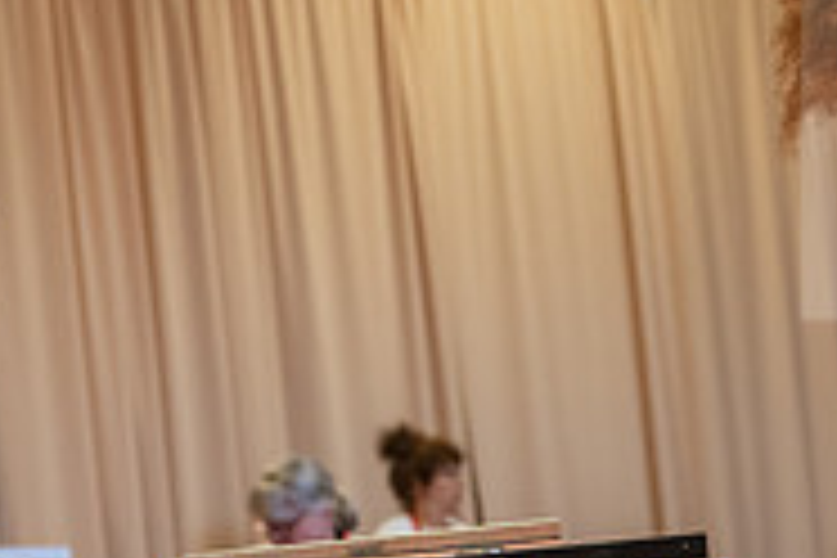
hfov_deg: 13.1
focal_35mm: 156
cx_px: 666
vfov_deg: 8.8
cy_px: 488
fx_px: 3627
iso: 1250
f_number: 3.2
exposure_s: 1/250
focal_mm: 50
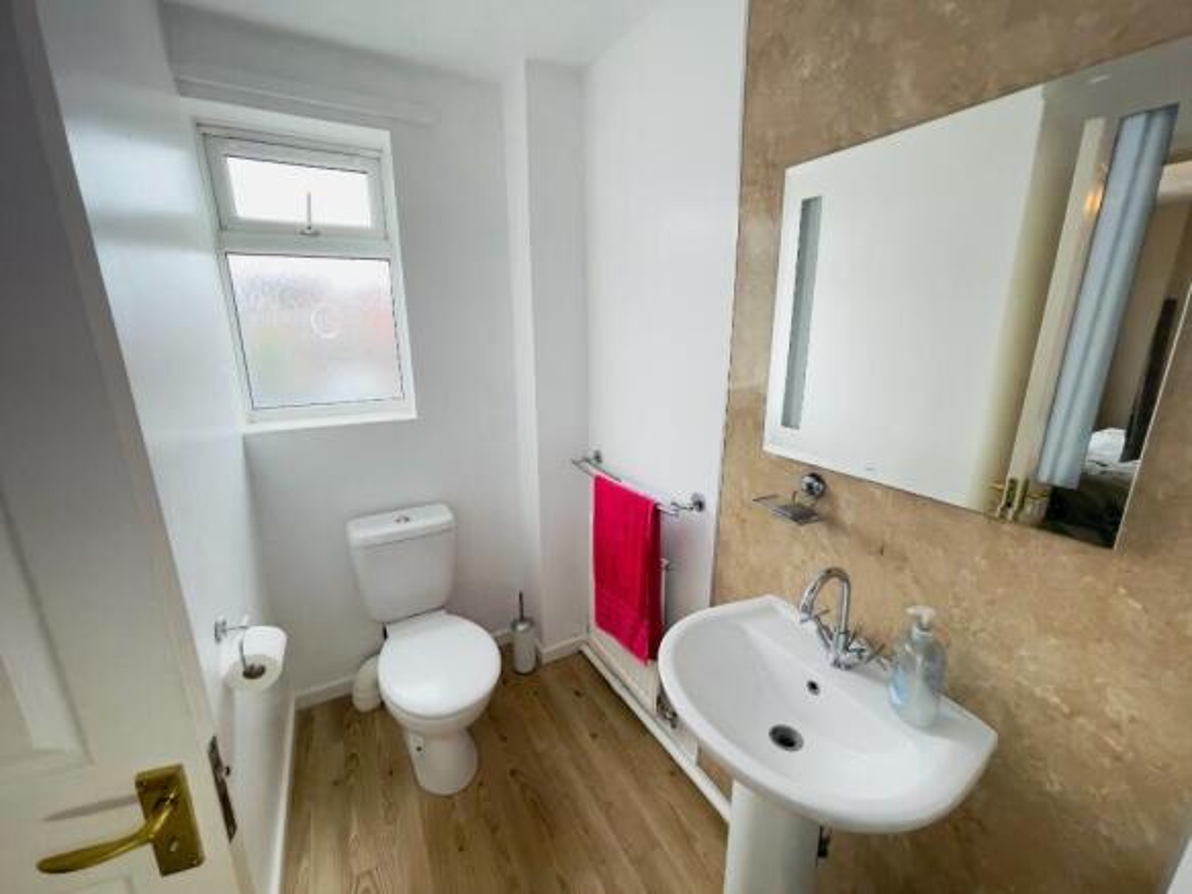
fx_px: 448
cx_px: 596
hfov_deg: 106.2
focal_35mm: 13
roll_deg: -0.8
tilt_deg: -15.0
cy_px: 447
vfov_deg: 89.9
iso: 200
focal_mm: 1.54
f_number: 2.4
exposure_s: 1/99
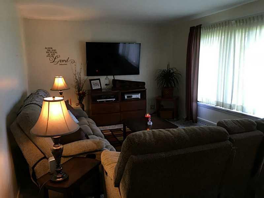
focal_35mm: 29
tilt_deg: -8.3
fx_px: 221
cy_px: 99
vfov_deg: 48.2
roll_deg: +1.6
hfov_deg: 61.7
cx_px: 132
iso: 64
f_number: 2.2
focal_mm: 4.15
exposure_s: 1/30
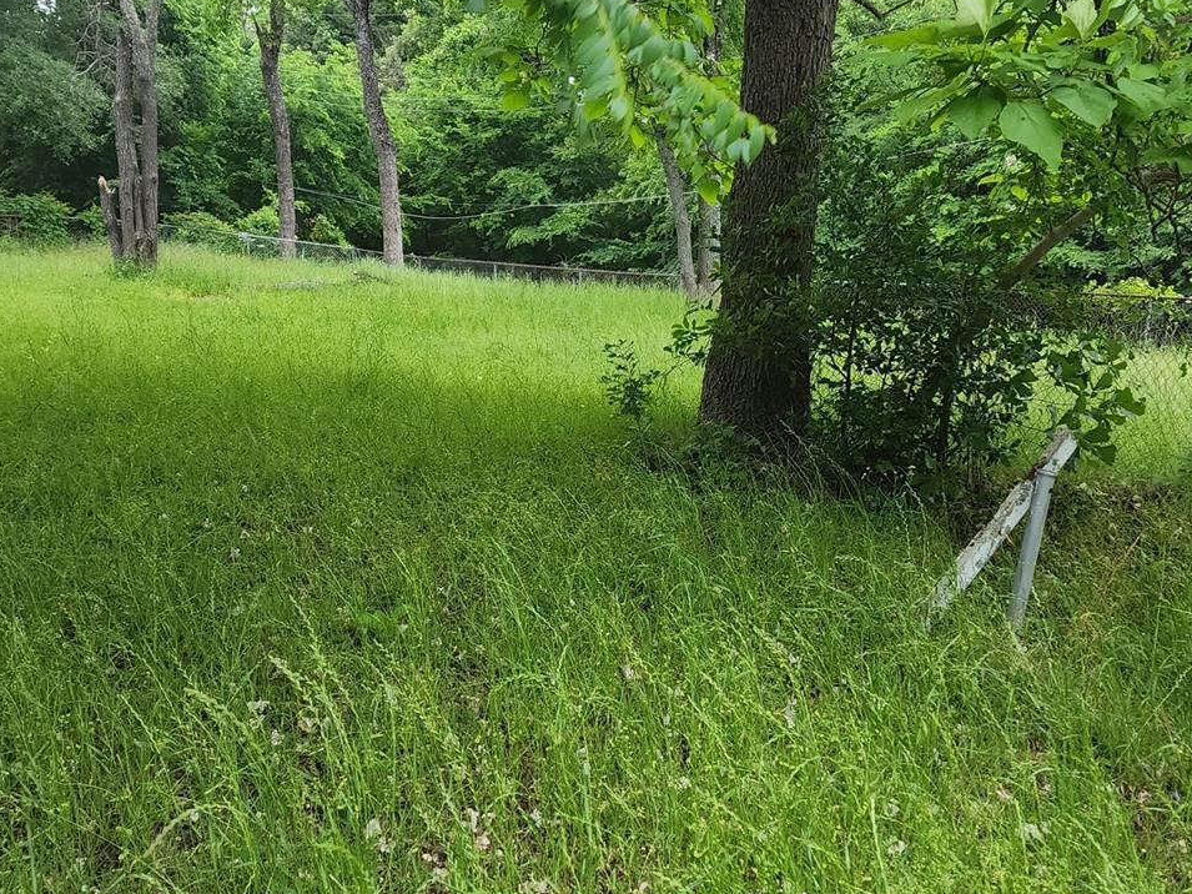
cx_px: 574
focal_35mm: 37
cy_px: 406
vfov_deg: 38.6
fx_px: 1274
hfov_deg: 50.1
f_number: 1.8
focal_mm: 6.4
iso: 40
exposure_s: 1/60
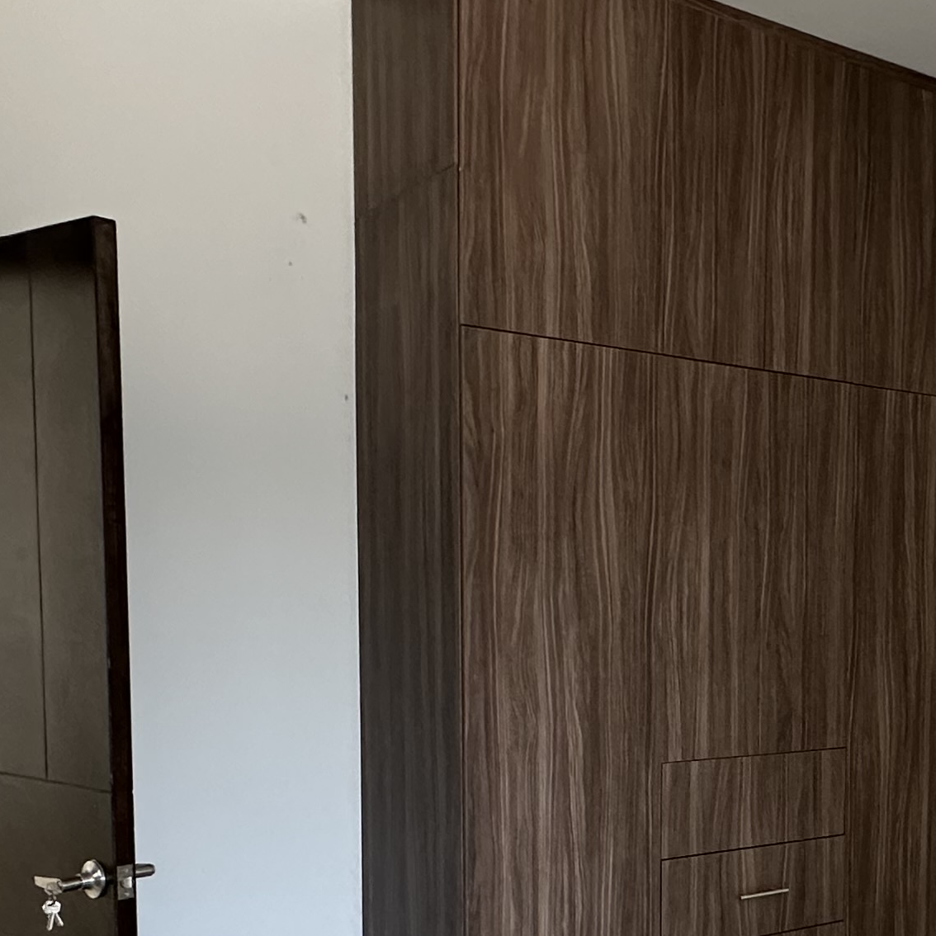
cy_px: 703
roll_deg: -0.9
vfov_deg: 37.4
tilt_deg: -4.7
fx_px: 1346
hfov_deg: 36.3
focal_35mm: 44
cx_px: 817
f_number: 2.2
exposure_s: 1/99
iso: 250
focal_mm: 2.22
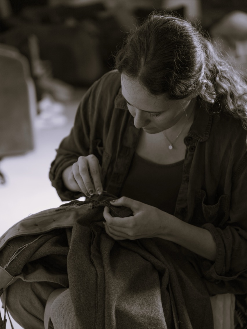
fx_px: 723
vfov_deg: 25.7
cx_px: 124
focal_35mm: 76
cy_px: 174
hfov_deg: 19.4
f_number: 2.8
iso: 800
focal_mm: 70
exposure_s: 1/100
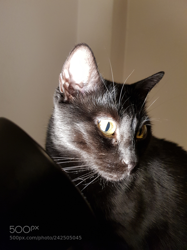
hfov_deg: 53.1
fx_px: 187
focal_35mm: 26
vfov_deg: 67.3
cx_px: 94
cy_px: 125
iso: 200
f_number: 1.7
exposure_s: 1/33
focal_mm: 4.2
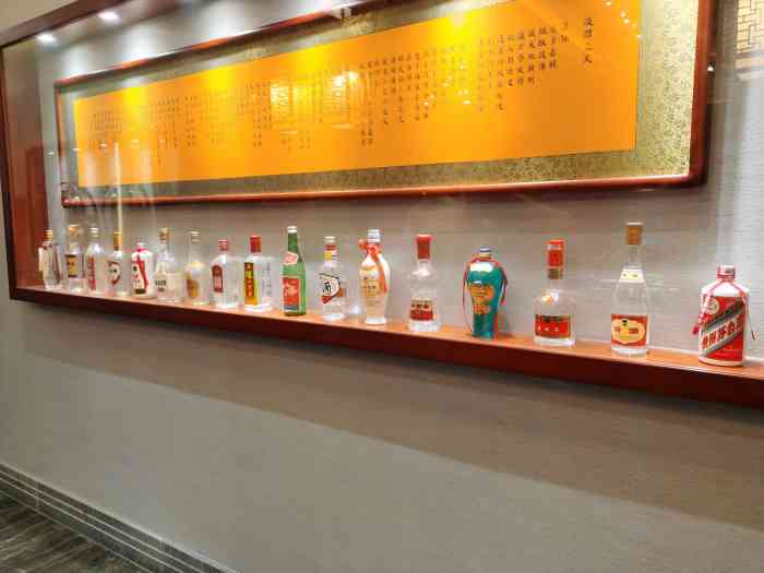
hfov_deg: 65.3
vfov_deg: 51.4
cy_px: 286
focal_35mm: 27
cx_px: 382
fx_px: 596
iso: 160
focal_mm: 5.58
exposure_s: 1/50
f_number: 1.8
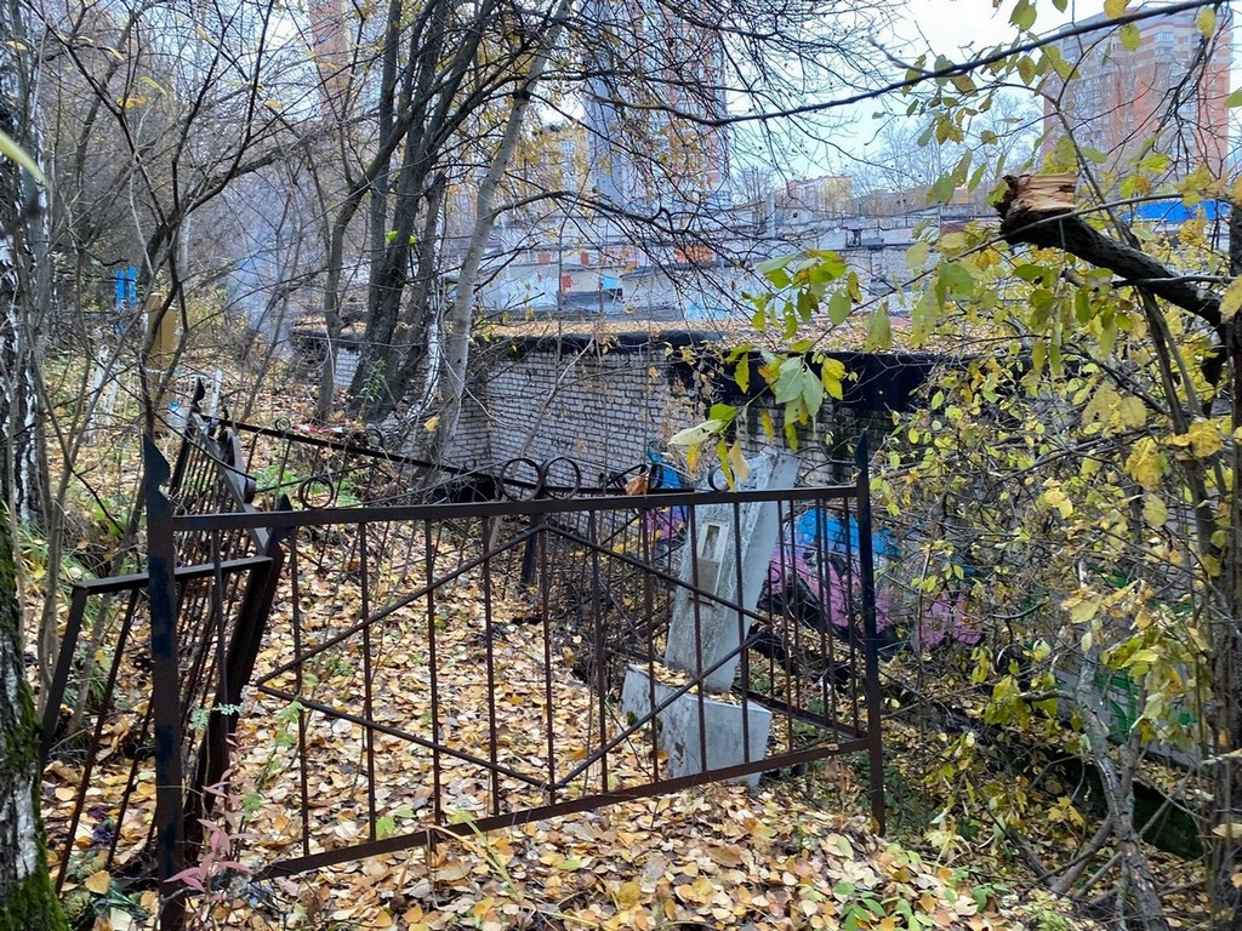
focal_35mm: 26
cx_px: 621
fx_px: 933
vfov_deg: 53.1
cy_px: 466
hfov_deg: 67.3
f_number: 1.8
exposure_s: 1/121
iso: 125
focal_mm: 4.25
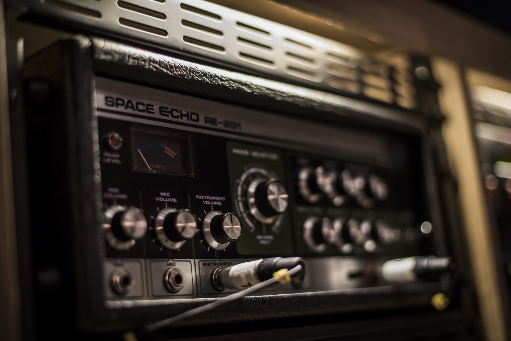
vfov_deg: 27.0
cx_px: 256
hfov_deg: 39.6
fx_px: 710
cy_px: 170
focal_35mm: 50
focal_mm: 50
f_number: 2
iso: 1600
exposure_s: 1/100
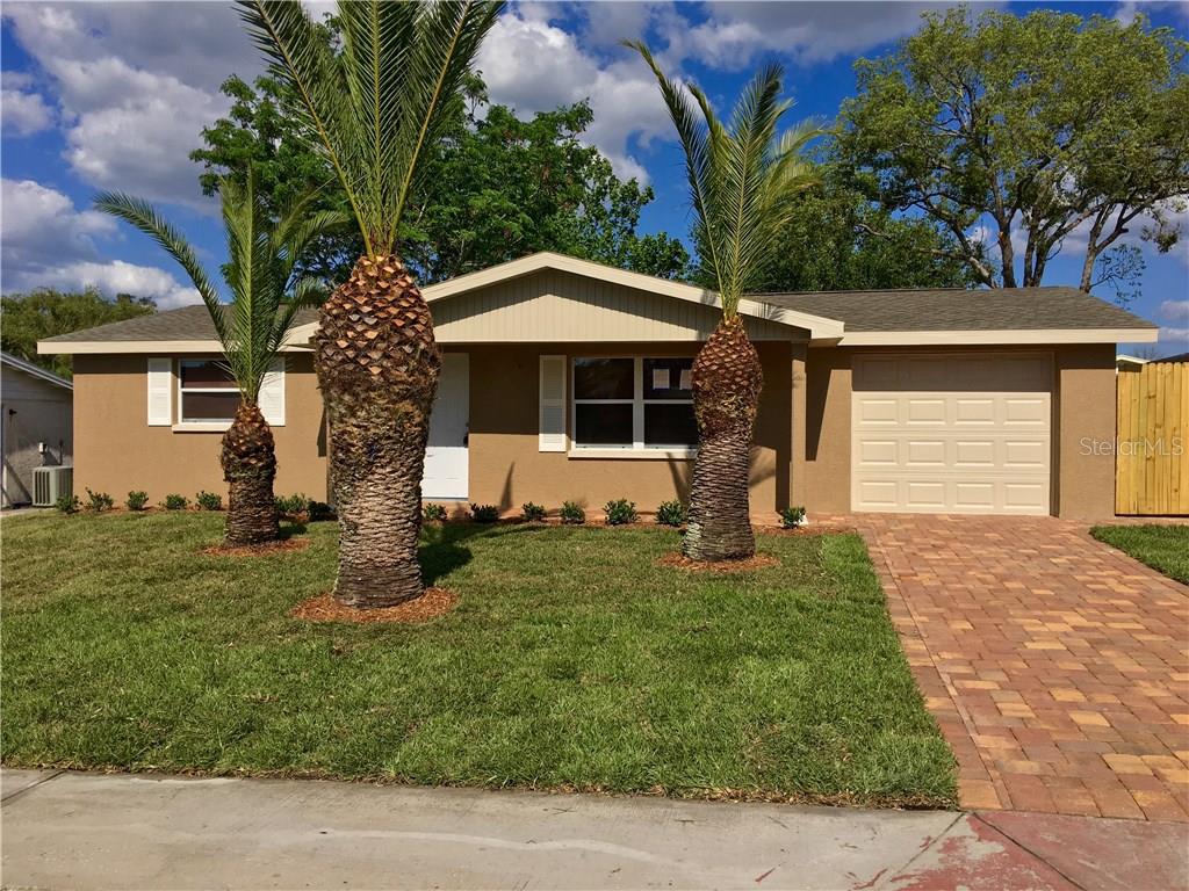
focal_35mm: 29
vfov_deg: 48.2
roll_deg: +0.1
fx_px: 996
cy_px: 446
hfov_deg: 61.7
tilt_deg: +0.6
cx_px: 594
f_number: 2.2
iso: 25
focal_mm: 4.15
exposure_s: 1/2959
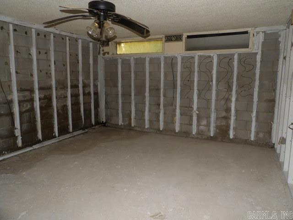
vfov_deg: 56.8
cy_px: 110
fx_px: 203
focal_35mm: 24
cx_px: 146
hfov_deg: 71.6
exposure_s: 1/33
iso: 200
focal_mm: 4.3
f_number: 3.2
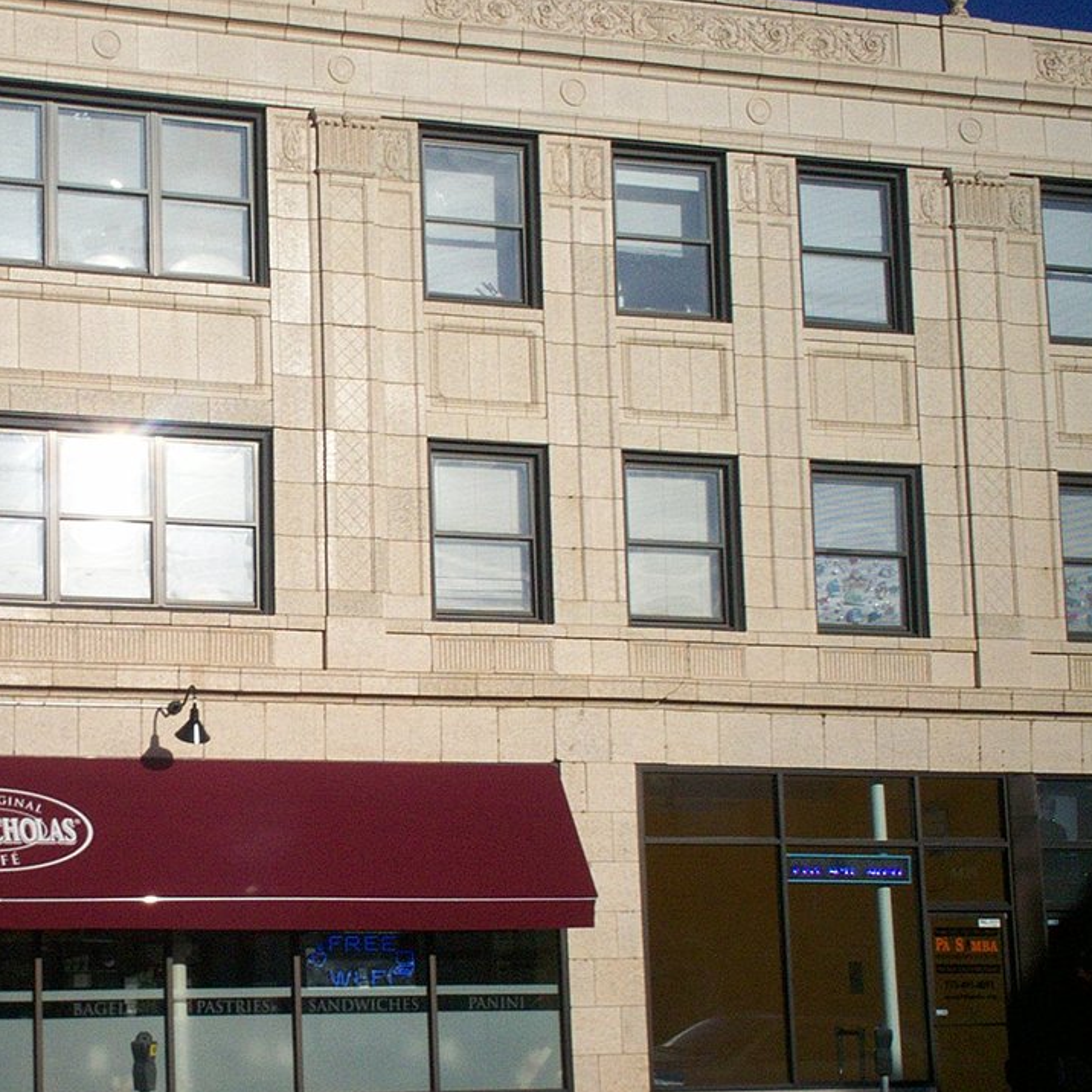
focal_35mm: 64
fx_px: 2284
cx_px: 229
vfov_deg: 26.8
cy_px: 647
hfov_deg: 26.4
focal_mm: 6
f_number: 4.5
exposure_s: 1/1597
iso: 100
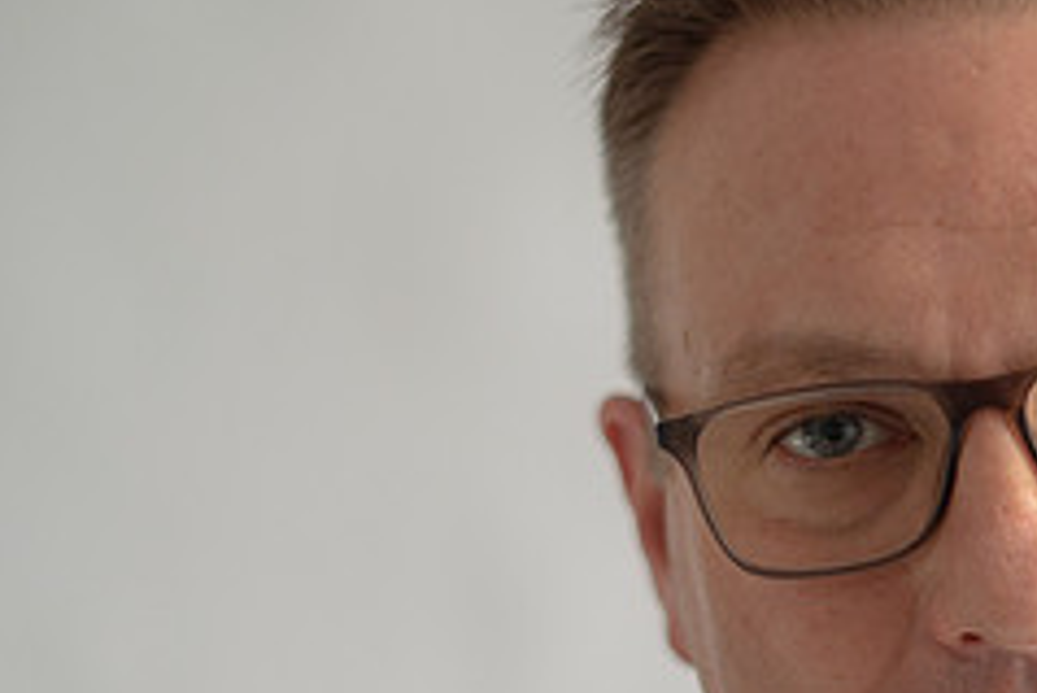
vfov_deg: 11.2
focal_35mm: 122
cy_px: 582
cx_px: 1050
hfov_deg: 16.4
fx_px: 3516
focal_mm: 50
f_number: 2
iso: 1000
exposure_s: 1/200
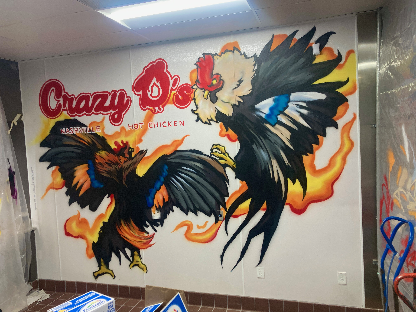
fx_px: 336
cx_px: 208
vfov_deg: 49.7
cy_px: 156
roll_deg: +2.7
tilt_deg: -2.5
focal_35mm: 28
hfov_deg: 63.4
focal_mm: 3.99
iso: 80
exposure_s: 1/60
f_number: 1.8
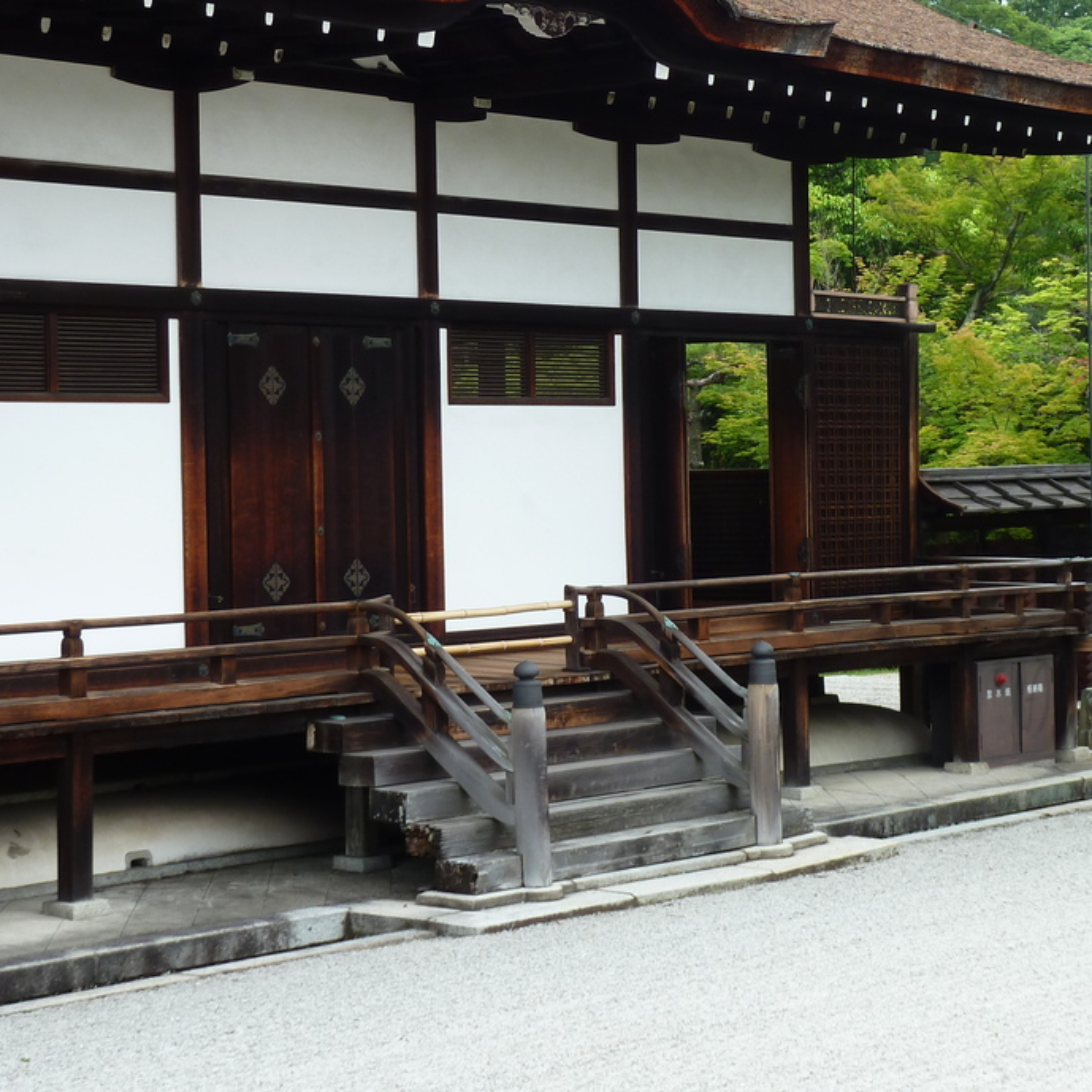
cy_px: 423
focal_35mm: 80
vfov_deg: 21.6
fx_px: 2855
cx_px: 563
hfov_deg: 21.7
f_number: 3.8
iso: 80
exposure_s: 1/80
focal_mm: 8.5
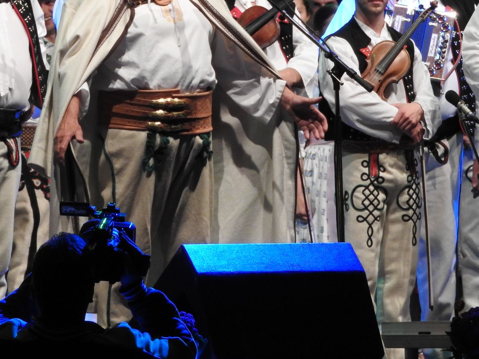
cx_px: 159
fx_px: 5576
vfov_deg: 3.7
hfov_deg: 4.9
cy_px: 92
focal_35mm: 403
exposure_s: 1/40
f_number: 5.5
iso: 400
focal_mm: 44.8
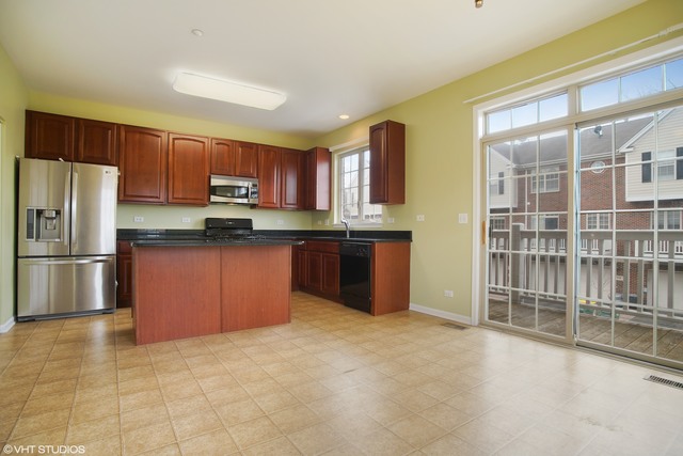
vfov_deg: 70.5
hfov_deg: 93.3
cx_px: 342
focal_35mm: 17
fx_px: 323
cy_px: 228
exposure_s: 1/40
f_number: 8
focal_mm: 17
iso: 400
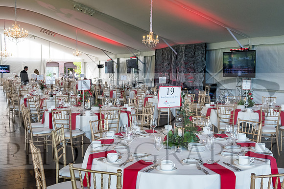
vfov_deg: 36.4
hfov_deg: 52.5
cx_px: 141
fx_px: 288
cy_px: 94
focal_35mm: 37
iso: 800
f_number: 3.2
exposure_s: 1/320
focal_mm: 23.3
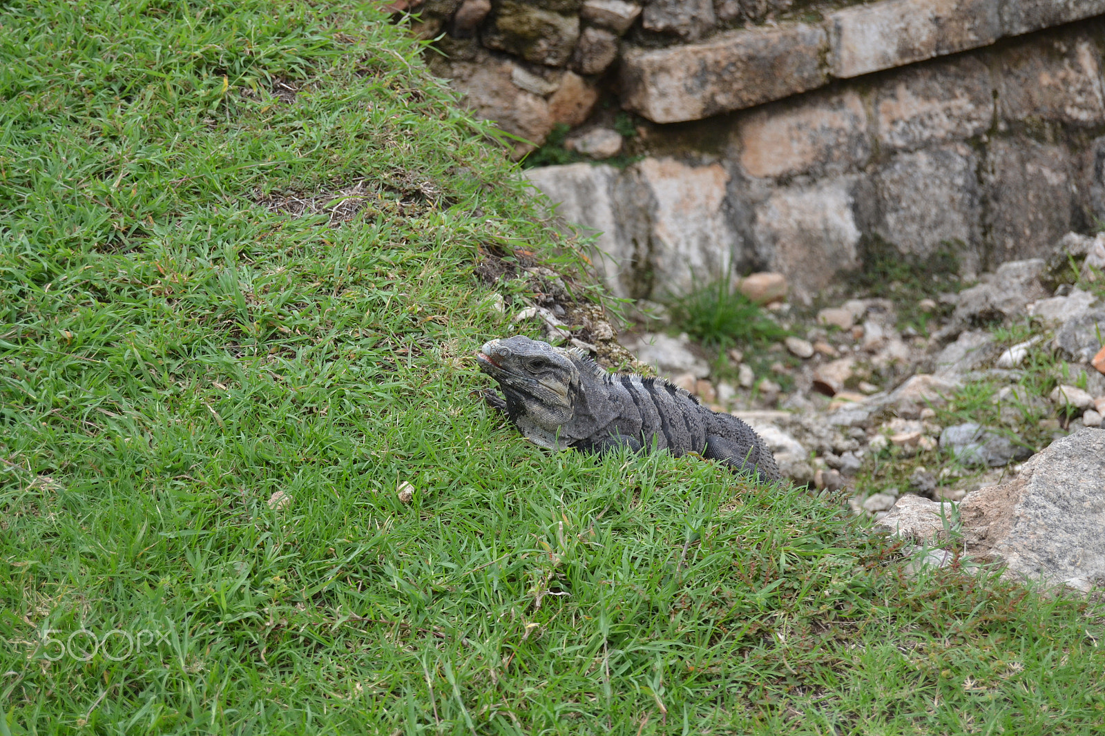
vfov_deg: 18.2
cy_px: 368
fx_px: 2301
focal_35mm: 75
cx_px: 552
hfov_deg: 27.0
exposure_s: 1/640
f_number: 5.6
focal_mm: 50
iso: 400
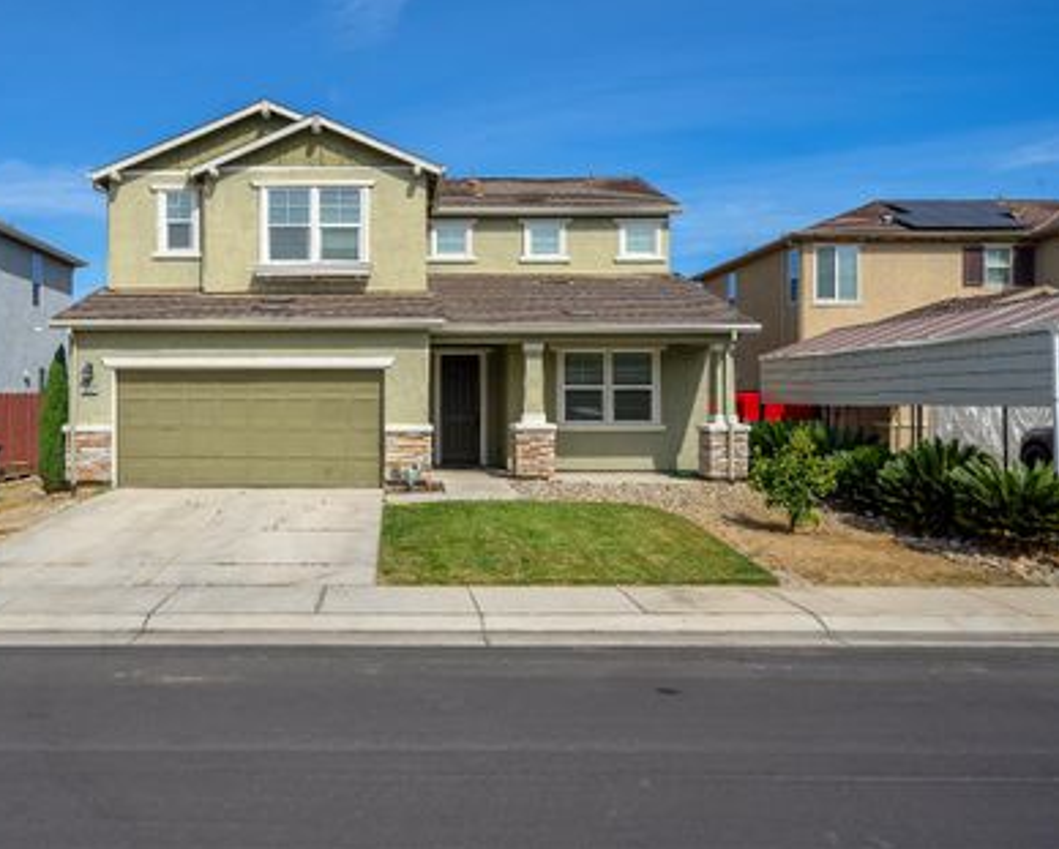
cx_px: 382
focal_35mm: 29
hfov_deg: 59.4
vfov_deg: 50.0
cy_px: 400
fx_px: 910
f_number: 10
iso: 100
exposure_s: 1/250
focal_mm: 24
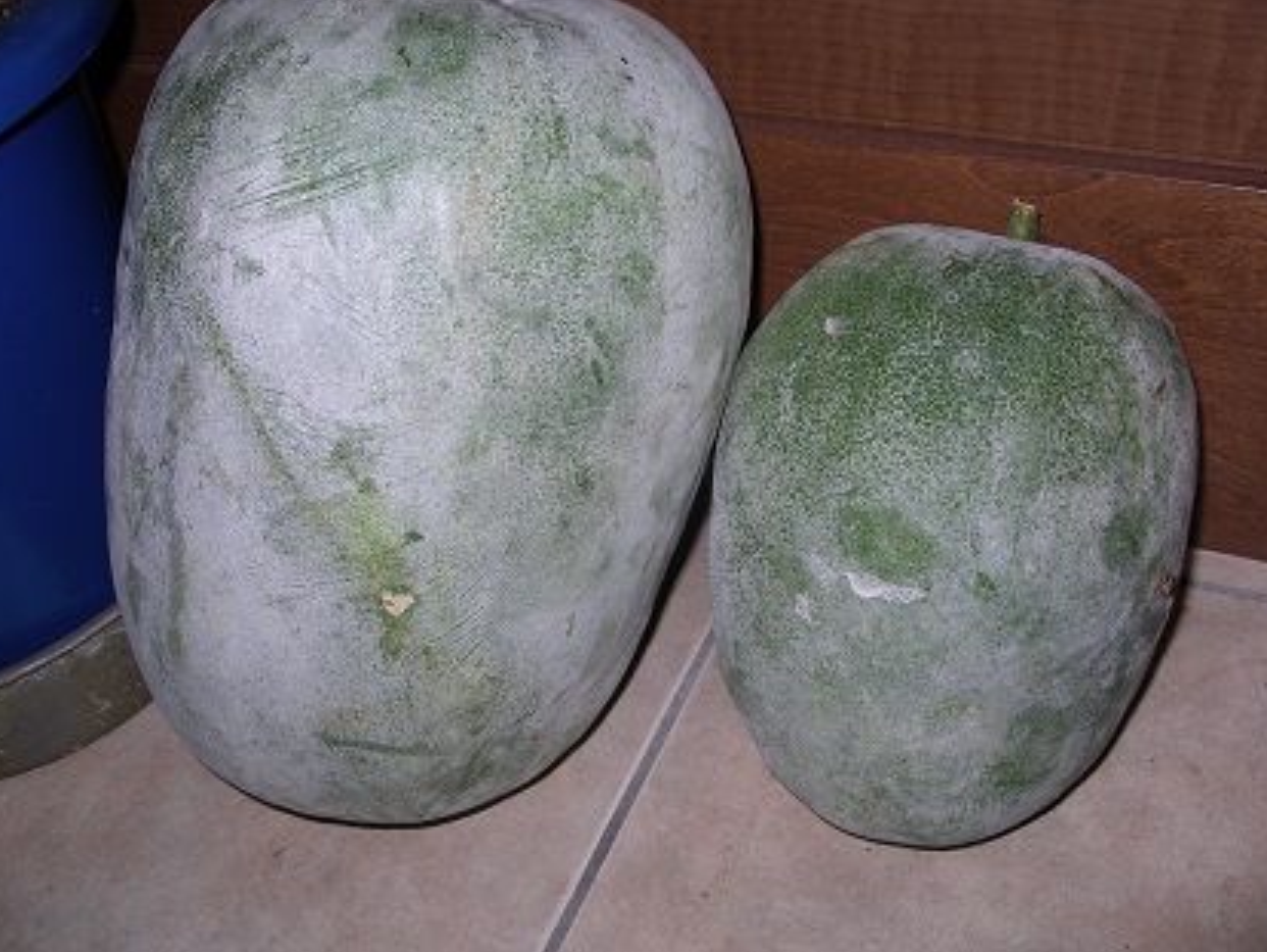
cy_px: 427
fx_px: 1502
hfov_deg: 45.7
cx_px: 632
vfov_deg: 35.1
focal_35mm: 41
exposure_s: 1/40
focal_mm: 7.8
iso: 80
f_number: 2.8
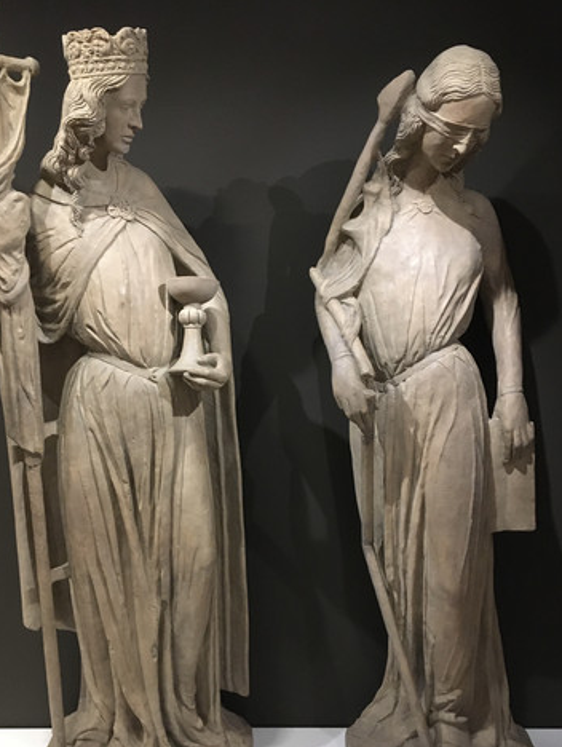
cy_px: 424
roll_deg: +1.8
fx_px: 713
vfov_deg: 55.1
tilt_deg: -8.1
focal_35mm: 33
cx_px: 260
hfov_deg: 43.0
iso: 250
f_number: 2.2
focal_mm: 4.15
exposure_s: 1/17
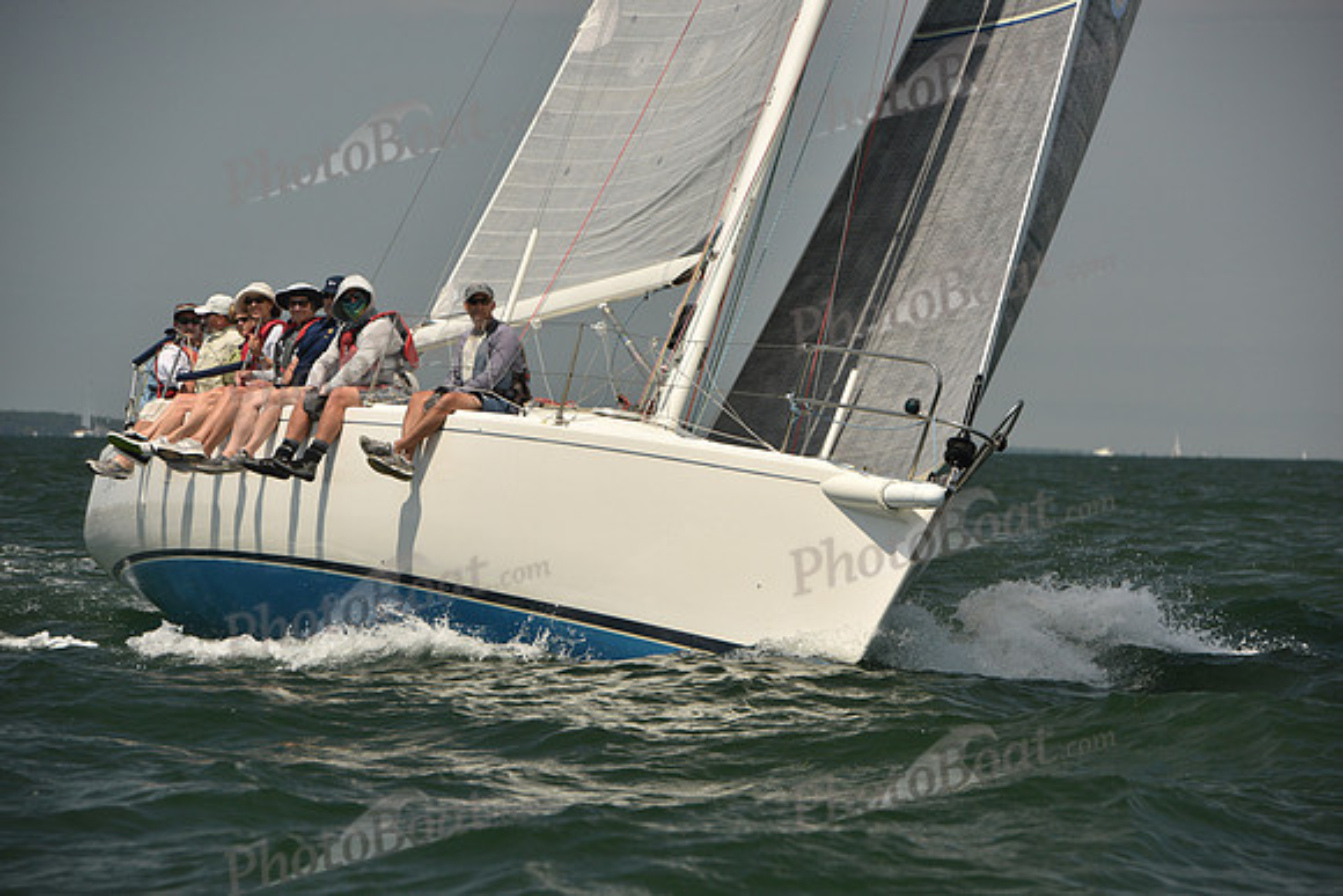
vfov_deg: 7.6
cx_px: 672
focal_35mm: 180
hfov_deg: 11.4
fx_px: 6716
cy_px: 448
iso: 320
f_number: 8
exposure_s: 1/1000
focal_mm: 180
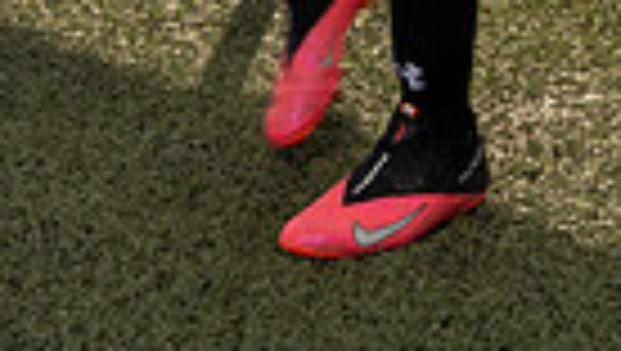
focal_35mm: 130
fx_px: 2143
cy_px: -608
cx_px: 382
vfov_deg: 8.3
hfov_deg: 16.5
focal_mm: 38
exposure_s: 1/250
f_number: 13
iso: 250
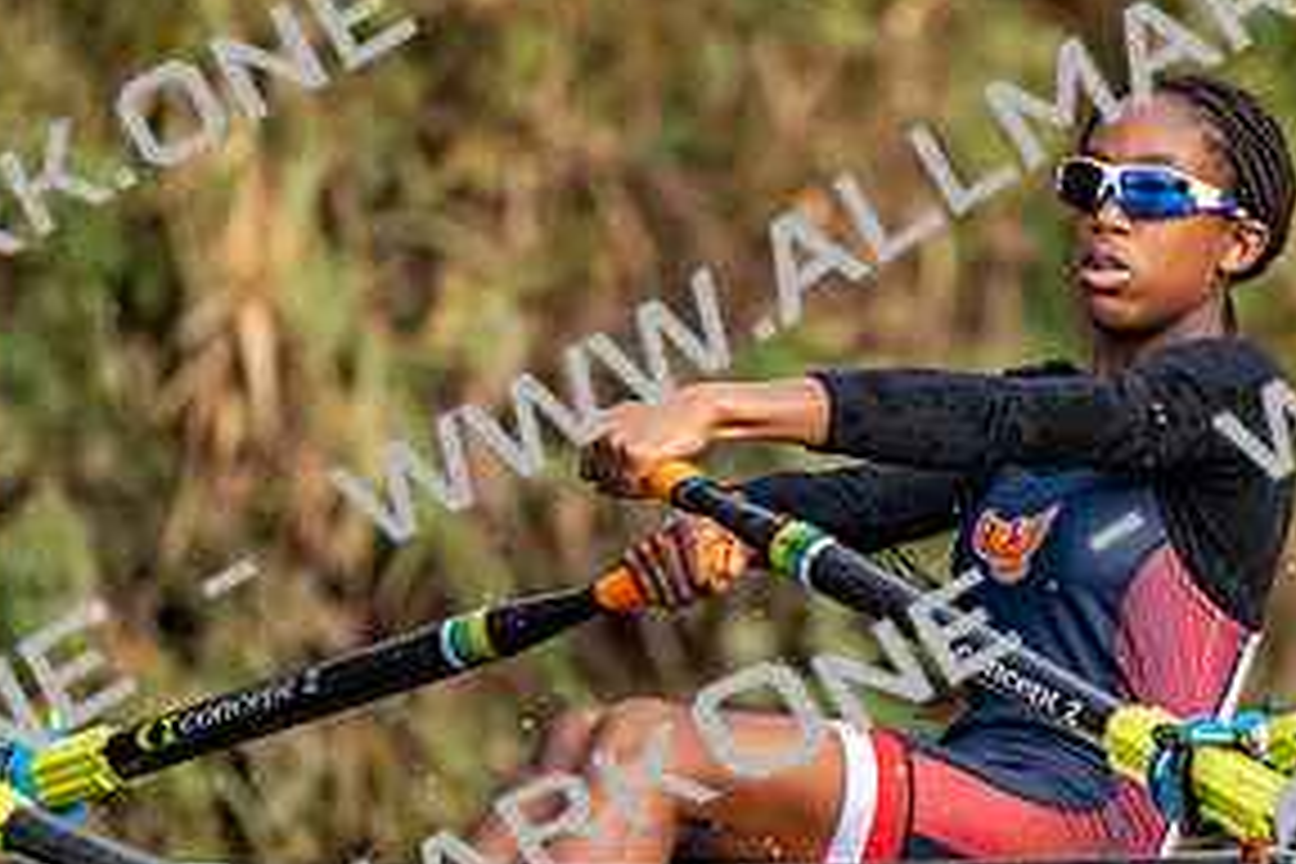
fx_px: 43485
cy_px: 556
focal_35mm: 1208
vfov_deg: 1.1
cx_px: 886
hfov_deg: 1.7
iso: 2000
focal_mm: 600
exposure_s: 1/2500
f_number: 4
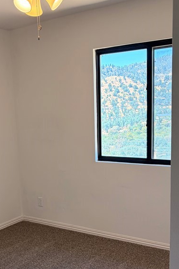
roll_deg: +3.7
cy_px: 171
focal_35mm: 49
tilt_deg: -11.1
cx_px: 51
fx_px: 365
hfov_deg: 27.3
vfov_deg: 40.0
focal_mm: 5.96
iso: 125
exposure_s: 1/236
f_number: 1.6
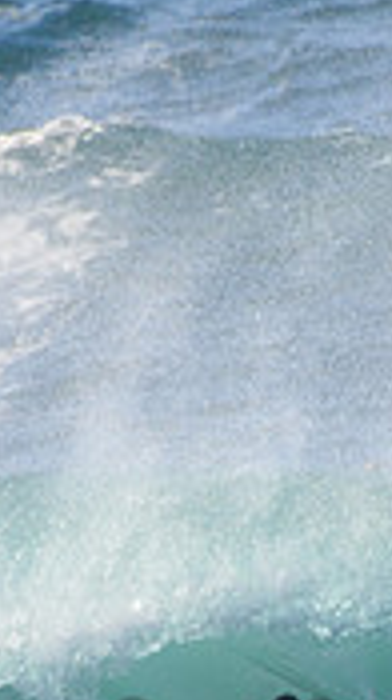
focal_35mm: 2604
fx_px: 48282
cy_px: 726
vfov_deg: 0.8
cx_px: 276
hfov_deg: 0.5
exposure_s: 1/2000
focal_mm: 500
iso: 320
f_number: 5.6
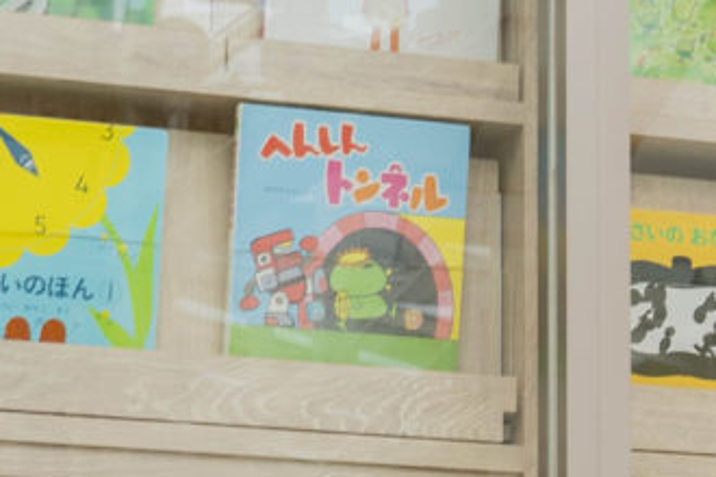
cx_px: 868
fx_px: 4316
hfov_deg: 9.4
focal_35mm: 217
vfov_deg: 6.3
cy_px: 477
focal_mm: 28
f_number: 4
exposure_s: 1/60
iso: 125
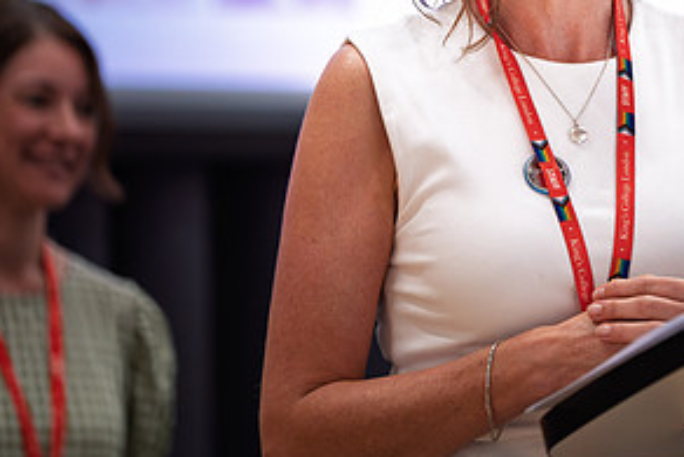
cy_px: 15
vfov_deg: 5.1
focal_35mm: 268
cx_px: 553
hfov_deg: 7.7
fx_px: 5094
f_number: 2.8
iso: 4000
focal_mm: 135
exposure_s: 1/250
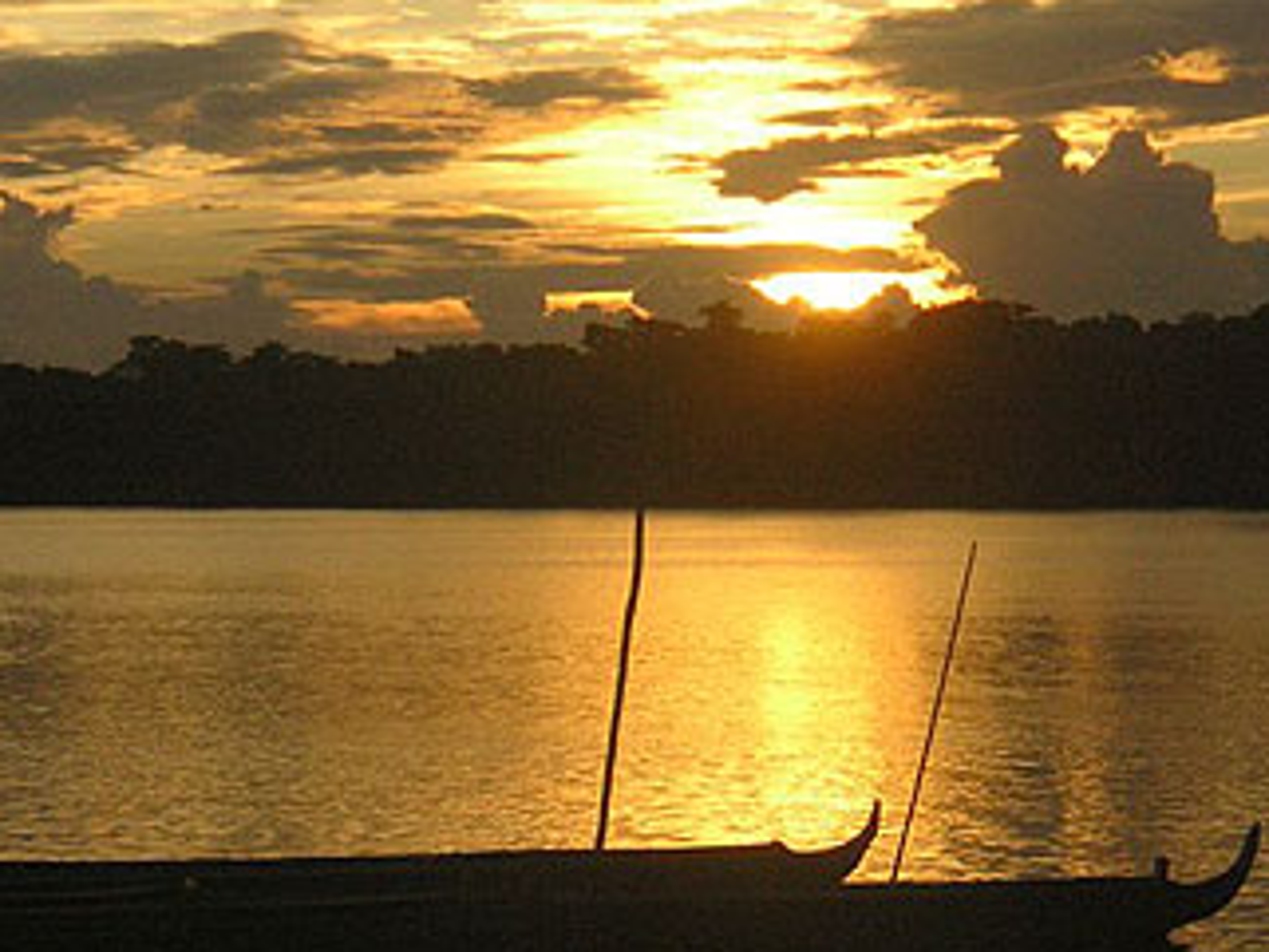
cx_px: 601
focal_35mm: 129
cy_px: 656
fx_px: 4731
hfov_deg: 15.3
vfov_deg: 11.5
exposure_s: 1/750
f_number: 4.8
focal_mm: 15.2
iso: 160
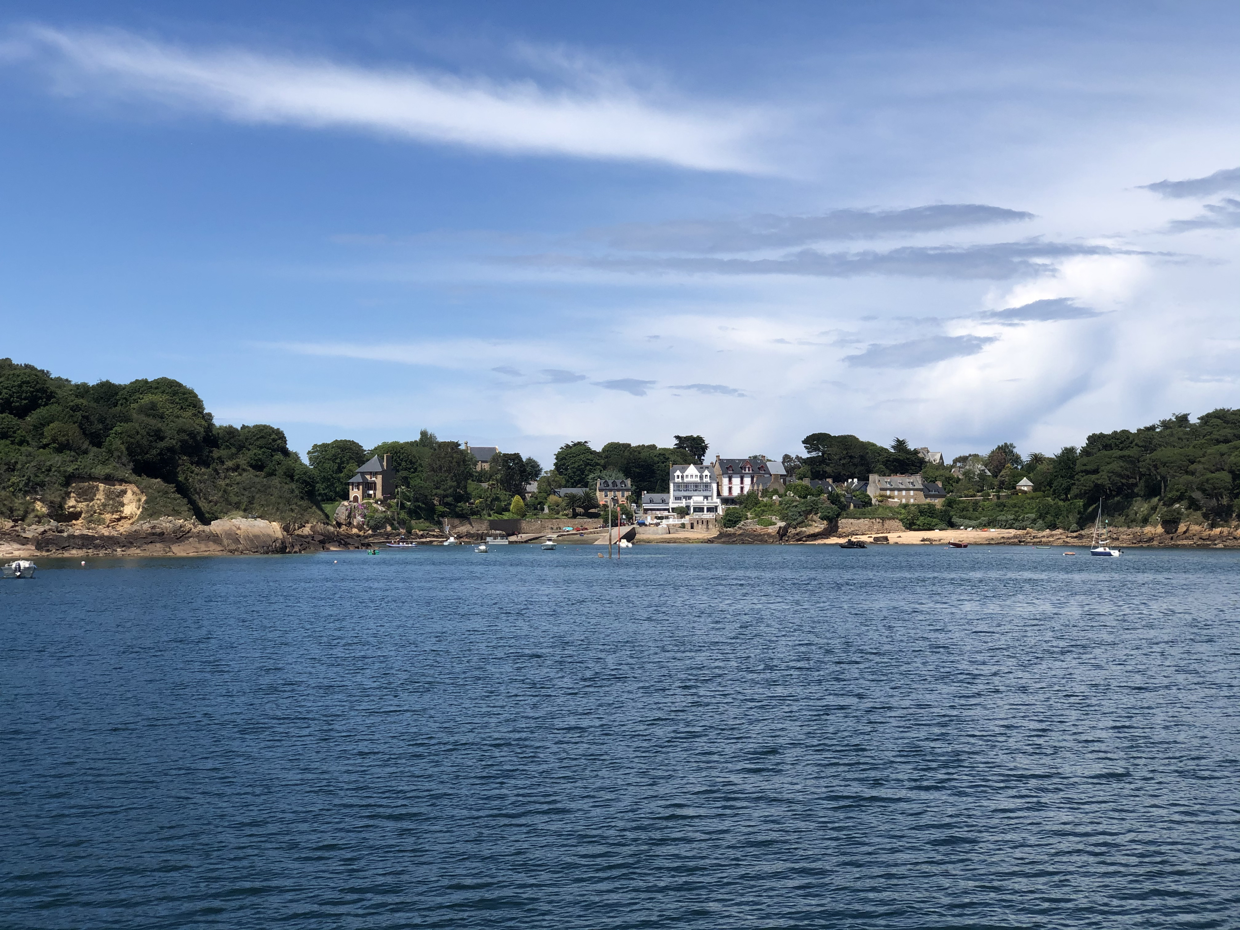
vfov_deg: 28.0
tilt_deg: +2.5
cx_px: 620
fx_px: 1863
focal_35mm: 52
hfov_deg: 36.8
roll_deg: +1.2
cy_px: 465
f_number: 2.4
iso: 16
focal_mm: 6
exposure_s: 1/1799
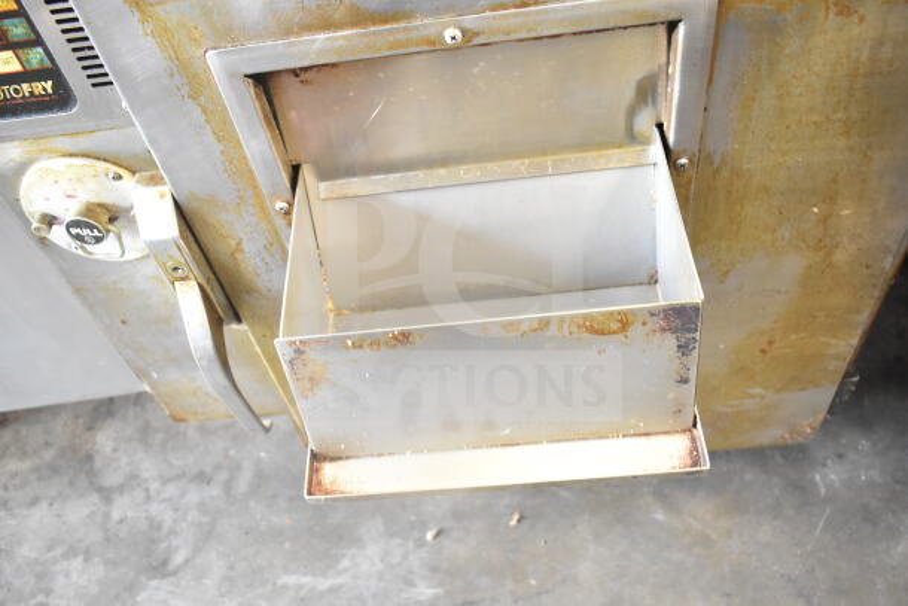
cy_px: 303
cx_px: 454
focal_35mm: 30
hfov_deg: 61.9
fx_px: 757
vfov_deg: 43.6
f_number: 3.5
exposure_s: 1/30
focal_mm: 20
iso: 3200
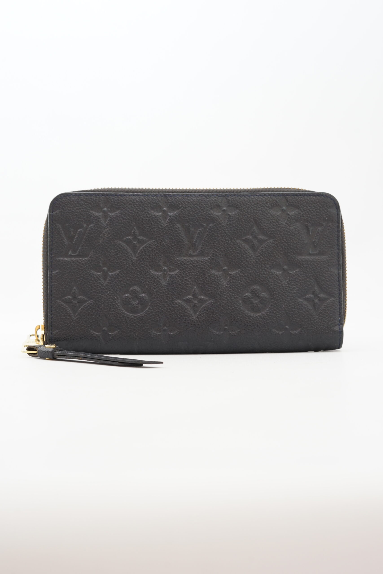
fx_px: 798
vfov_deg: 39.6
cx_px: 192
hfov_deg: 27.0
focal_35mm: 50
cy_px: 287
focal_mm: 50
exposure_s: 1/8
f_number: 6.3
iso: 640
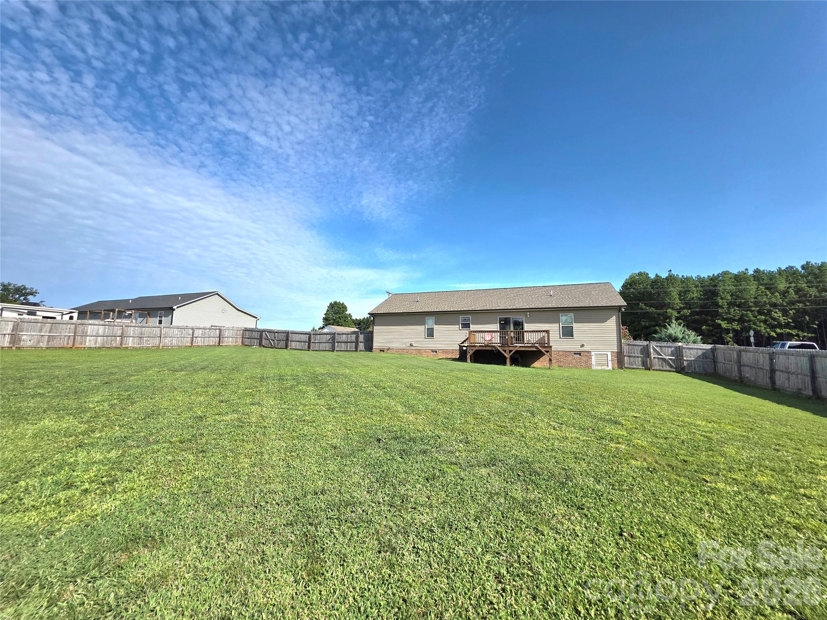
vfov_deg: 89.9
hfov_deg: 106.2
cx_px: 414
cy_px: 310
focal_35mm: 13
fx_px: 311
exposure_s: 1/3333
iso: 40
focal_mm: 2.2
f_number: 1.9
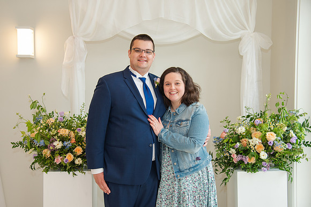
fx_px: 362
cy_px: 99
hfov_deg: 46.5
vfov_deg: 32.0
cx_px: 146
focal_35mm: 42
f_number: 4
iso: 560
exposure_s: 1/200
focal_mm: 38
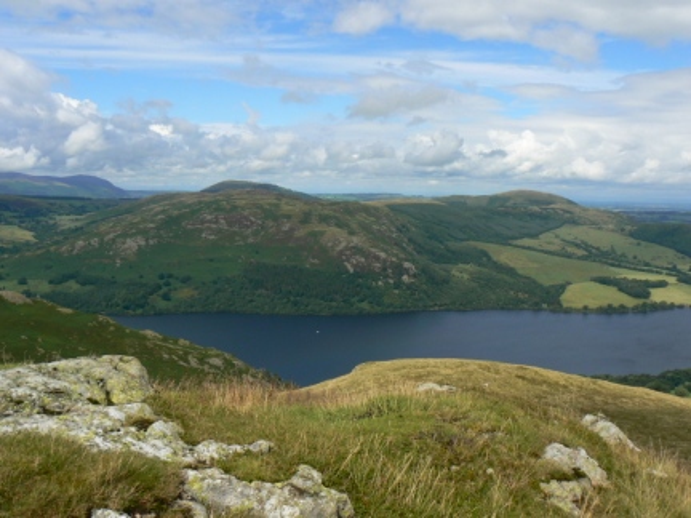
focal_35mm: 36
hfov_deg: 51.4
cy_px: 259
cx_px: 346
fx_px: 719
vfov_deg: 39.7
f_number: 6.3
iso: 80
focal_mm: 6
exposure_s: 1/500
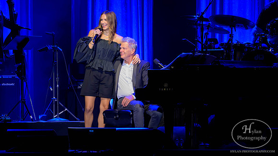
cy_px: 23
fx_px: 3367
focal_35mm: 457
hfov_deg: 4.7
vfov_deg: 2.7
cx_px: 98
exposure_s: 1/250
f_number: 5.6
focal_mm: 300
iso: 4000
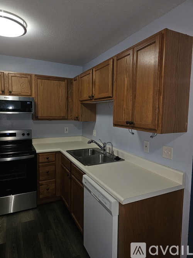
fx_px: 171
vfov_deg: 73.9
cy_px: 129
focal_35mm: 23
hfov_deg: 58.9
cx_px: 96
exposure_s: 1/24
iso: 125
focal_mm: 6.3
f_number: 1.7
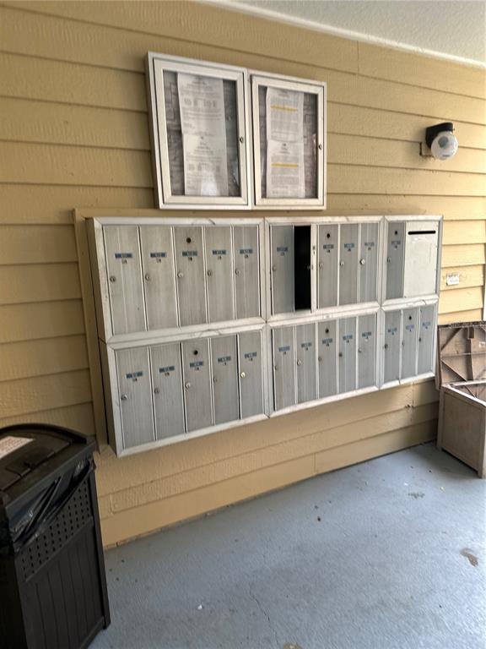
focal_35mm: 24
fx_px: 449
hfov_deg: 56.8
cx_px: 243
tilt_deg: -12.4
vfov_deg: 71.6
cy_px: 324
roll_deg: +2.8
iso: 64
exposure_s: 1/121
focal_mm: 6.86
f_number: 1.78
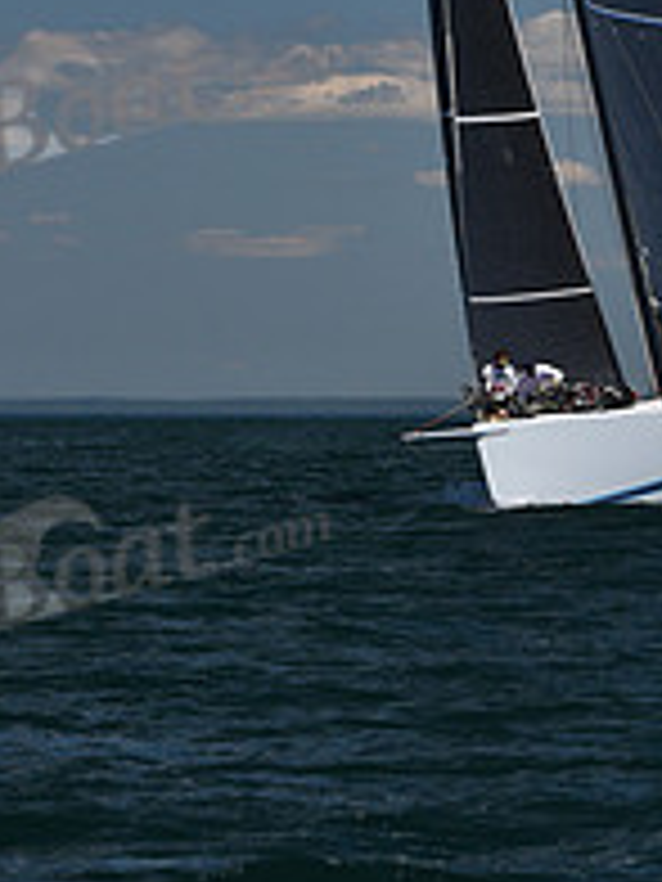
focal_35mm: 384
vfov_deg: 5.1
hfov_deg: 3.9
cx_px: 565
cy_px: -162
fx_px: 9792
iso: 250
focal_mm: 135
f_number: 7.1
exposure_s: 1/800
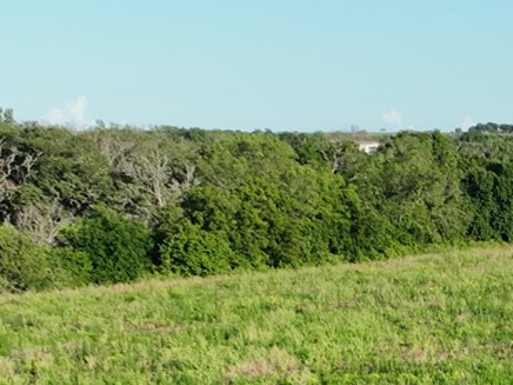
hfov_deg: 14.2
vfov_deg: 10.4
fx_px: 1956
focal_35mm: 132
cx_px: 698
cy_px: 739
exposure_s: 1/1250
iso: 150
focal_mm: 12.29
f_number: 2.8
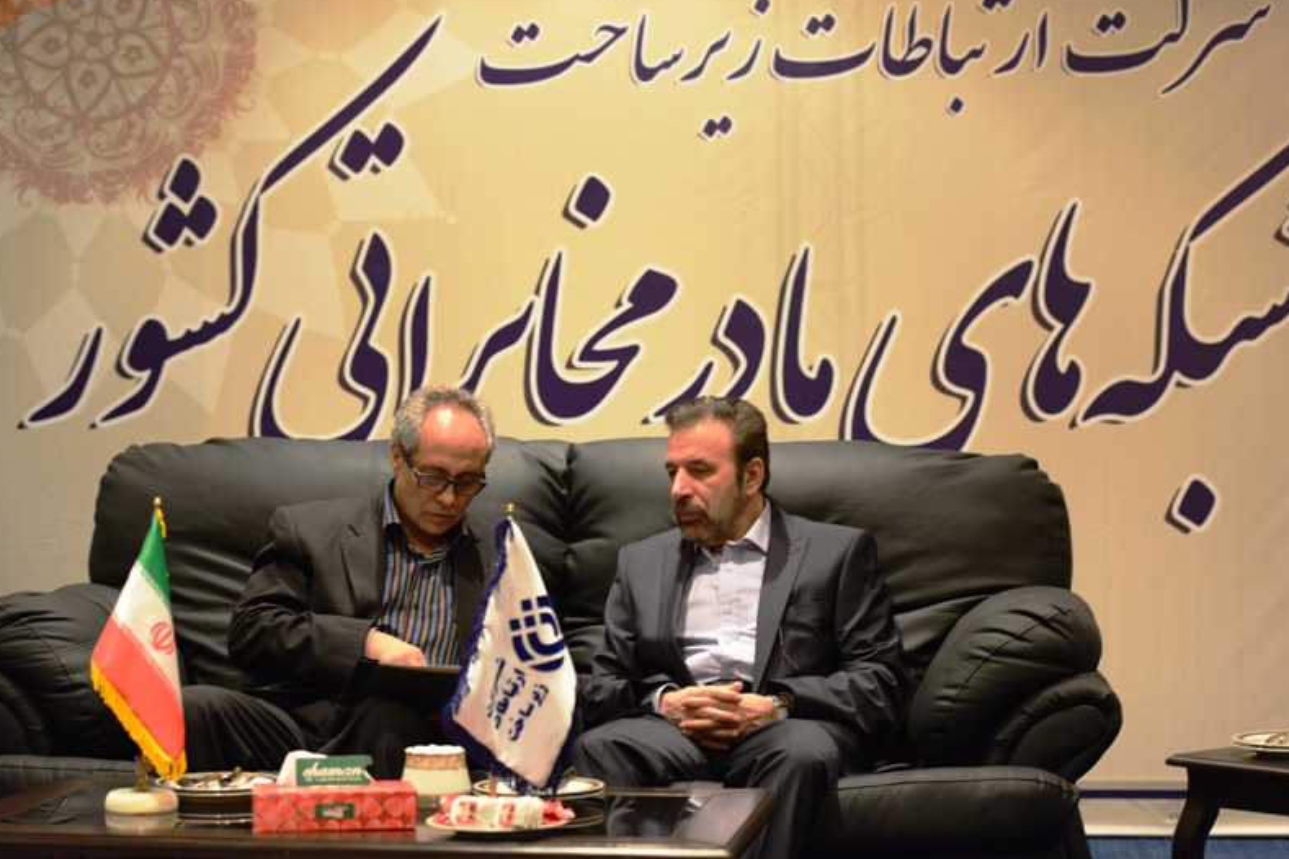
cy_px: 425
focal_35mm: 71
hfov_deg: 28.5
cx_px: 642
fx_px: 2542
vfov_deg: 19.2
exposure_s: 1/25
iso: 3600
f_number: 4.5
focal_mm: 70
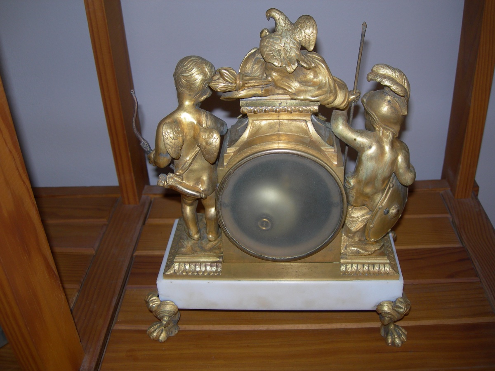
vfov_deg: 37.7
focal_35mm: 38
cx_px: 248
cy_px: 186
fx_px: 543
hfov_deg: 49.0
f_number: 2.8
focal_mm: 7.8
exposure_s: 1/60.1
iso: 50
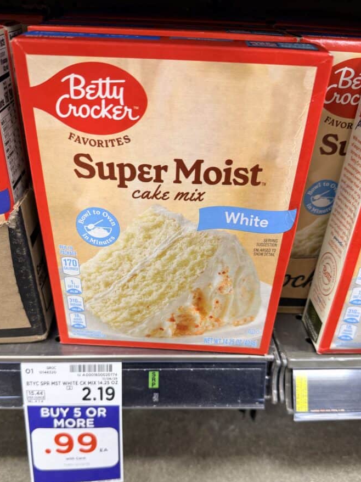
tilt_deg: -35.3
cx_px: 178
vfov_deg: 63.1
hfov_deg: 49.7
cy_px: 279
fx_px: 390
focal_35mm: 28
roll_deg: -4.1
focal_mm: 6.76
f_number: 1.78
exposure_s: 1/60
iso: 200
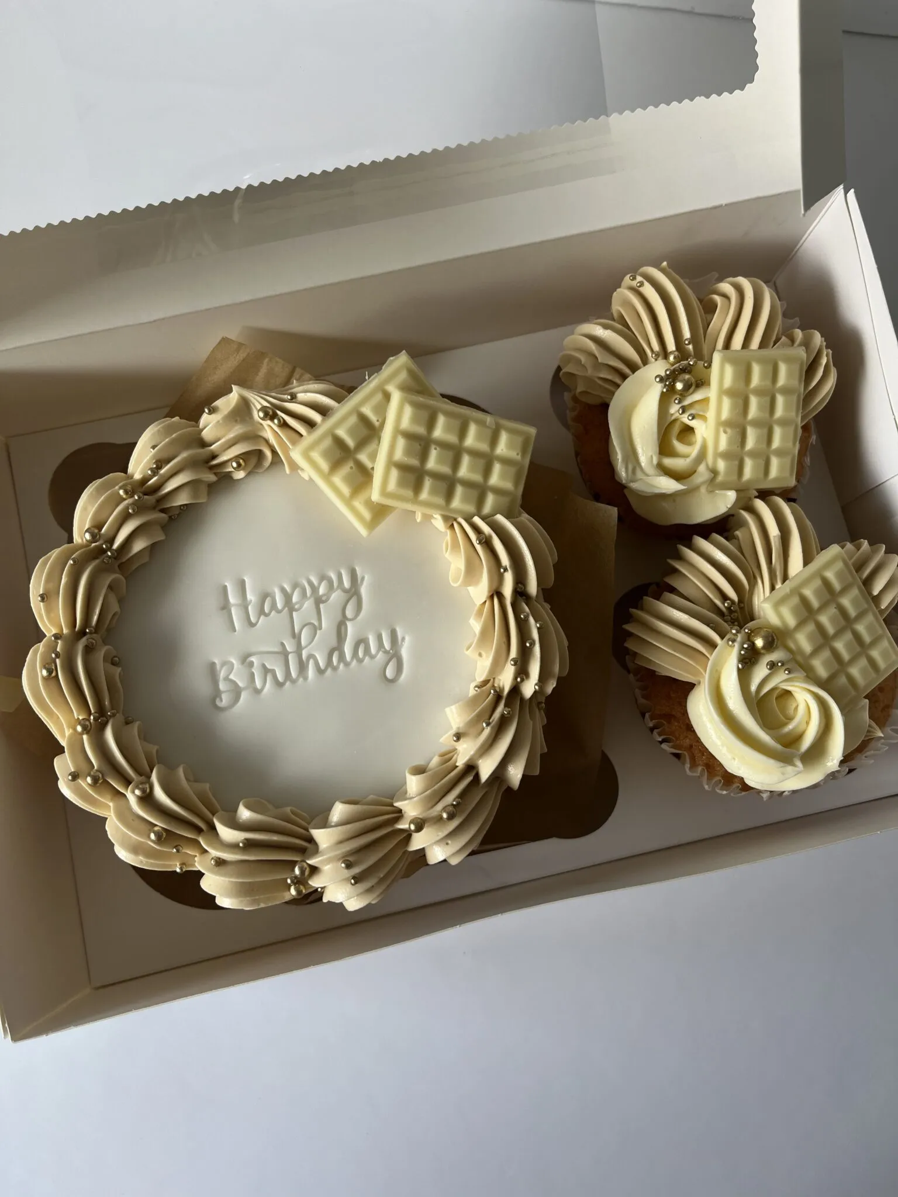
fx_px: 899
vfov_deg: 67.3
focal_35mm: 26
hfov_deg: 53.1
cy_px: 598
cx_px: 449
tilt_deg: -80.1
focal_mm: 5.1
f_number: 1.6
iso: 50
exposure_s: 1/121
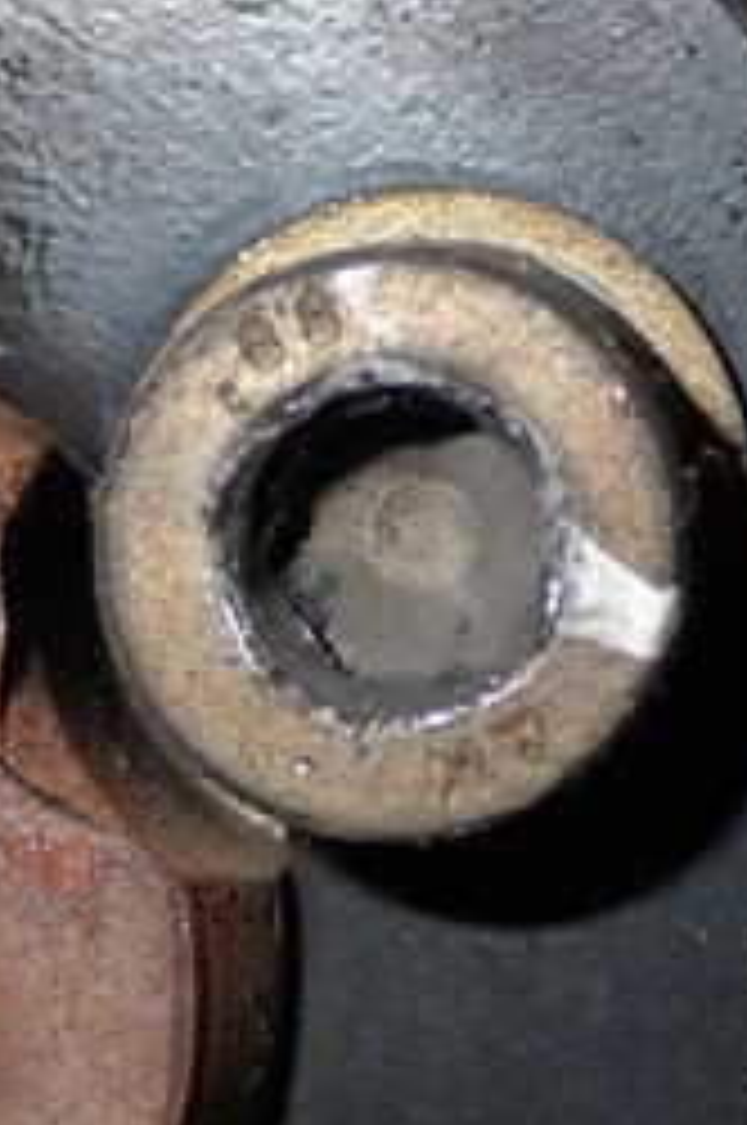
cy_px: 603
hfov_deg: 9.4
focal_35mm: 145
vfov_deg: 14.2
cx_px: 436
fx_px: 4525
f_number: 10
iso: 200
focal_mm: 10.35
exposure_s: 1/60
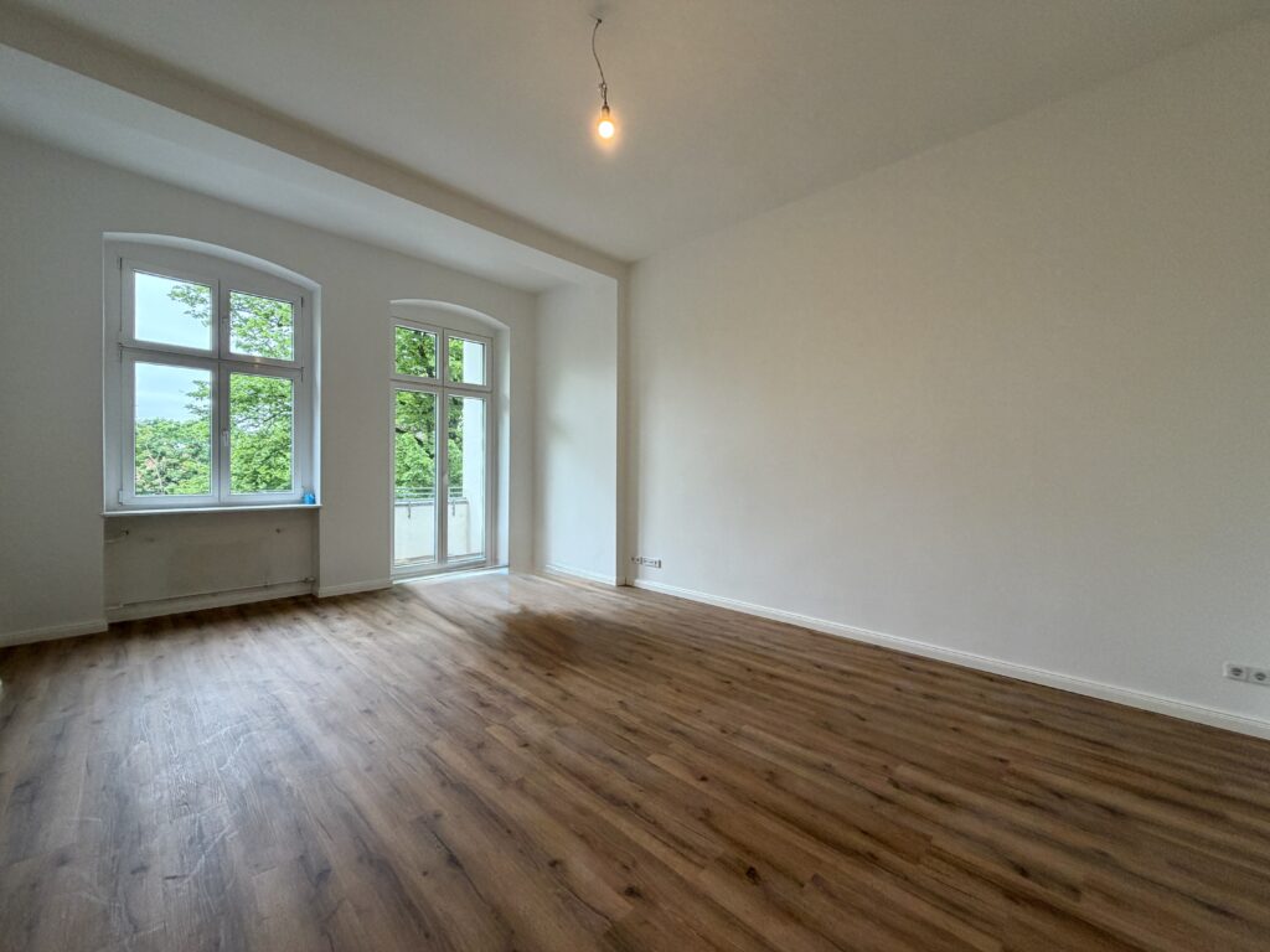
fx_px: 514
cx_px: 635
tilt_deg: -1.1
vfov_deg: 85.7
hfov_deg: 102.1
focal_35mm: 14
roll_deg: -0.4
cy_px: 476
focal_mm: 2.22
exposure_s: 1/50
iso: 200
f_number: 2.2
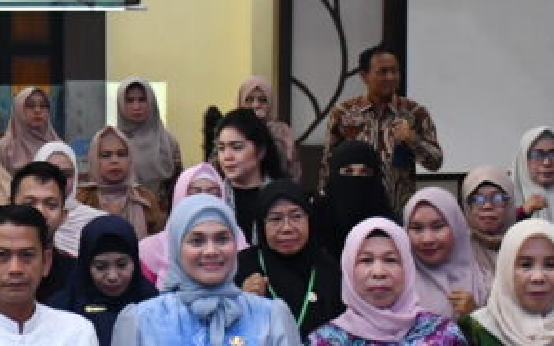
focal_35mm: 146
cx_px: -4
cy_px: 173
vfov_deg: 9.0
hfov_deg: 14.1
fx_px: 2200
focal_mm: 27
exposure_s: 1/160
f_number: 4
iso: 2500
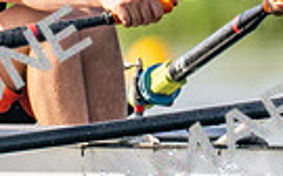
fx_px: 30373
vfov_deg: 0.3
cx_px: 440
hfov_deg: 0.5
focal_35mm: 3943
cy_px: -19
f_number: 4
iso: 200
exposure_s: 1/2500
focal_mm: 600
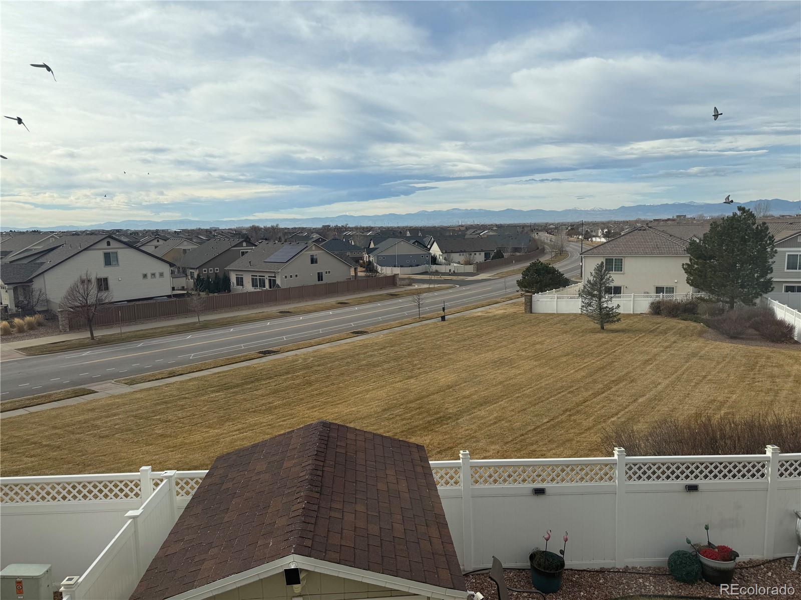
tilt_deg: -6.7
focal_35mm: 24
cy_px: 300
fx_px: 555
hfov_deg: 71.6
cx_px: 400
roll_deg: +0.8
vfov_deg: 56.8
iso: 80
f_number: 1.78
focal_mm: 6.76
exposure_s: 1/5319
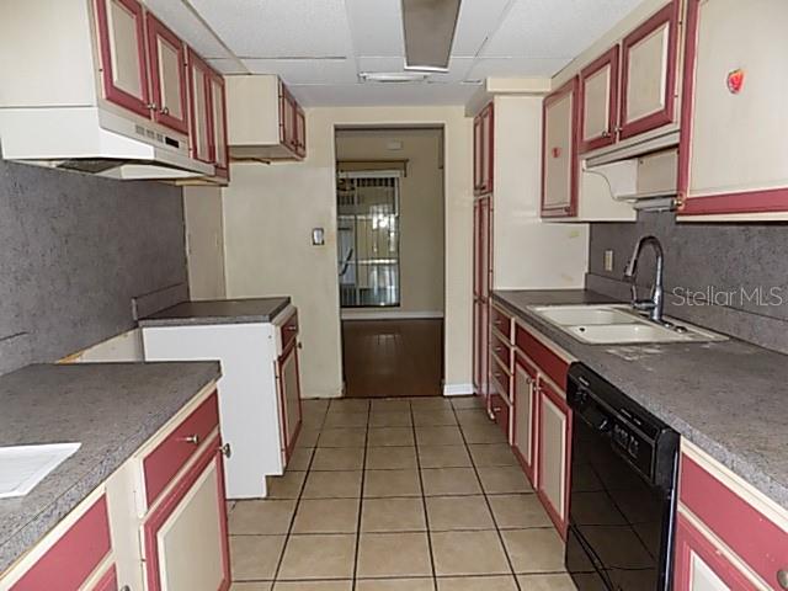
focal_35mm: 23
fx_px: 524
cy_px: 296
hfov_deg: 73.9
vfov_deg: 58.9
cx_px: 394
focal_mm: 4
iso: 250
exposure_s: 1/30
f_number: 3.1
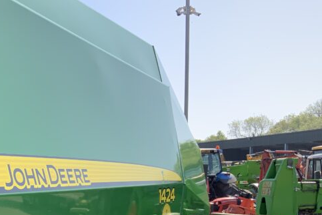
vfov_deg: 20.6
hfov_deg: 29.4
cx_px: 3
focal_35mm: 64
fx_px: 572
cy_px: 213
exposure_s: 1/1076
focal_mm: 3
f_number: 1.8
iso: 16
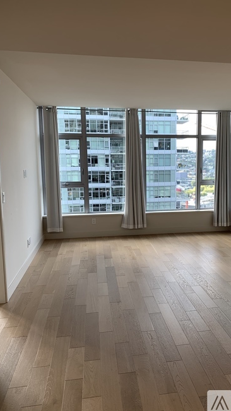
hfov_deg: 39.7
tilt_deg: -6.1
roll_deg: +0.3
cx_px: 151
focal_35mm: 29
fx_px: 316
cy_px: 205
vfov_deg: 66.1
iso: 32
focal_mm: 4.25
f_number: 1.8
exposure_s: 1/120
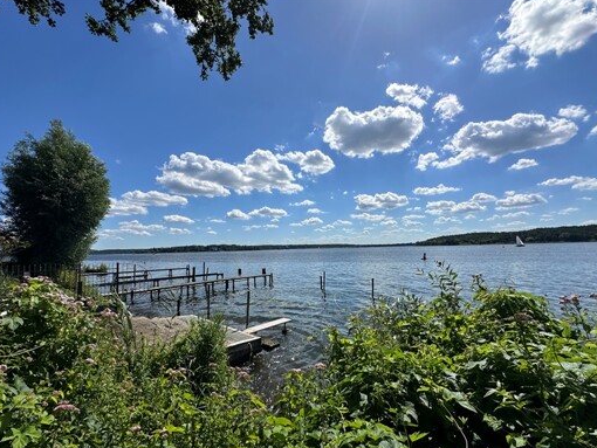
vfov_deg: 81.7
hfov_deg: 98.1
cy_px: 234
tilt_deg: +3.3
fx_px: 259
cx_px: 290
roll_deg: +1.5
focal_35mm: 15
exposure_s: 1/5814
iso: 50
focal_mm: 2.22
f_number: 2.2
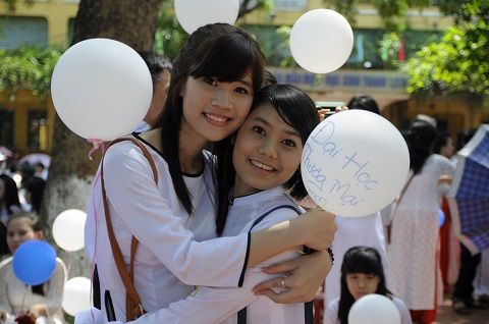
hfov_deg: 33.5
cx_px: 244
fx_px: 813
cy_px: 162
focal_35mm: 60
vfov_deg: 22.5
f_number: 2.8
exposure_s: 1/500
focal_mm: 40
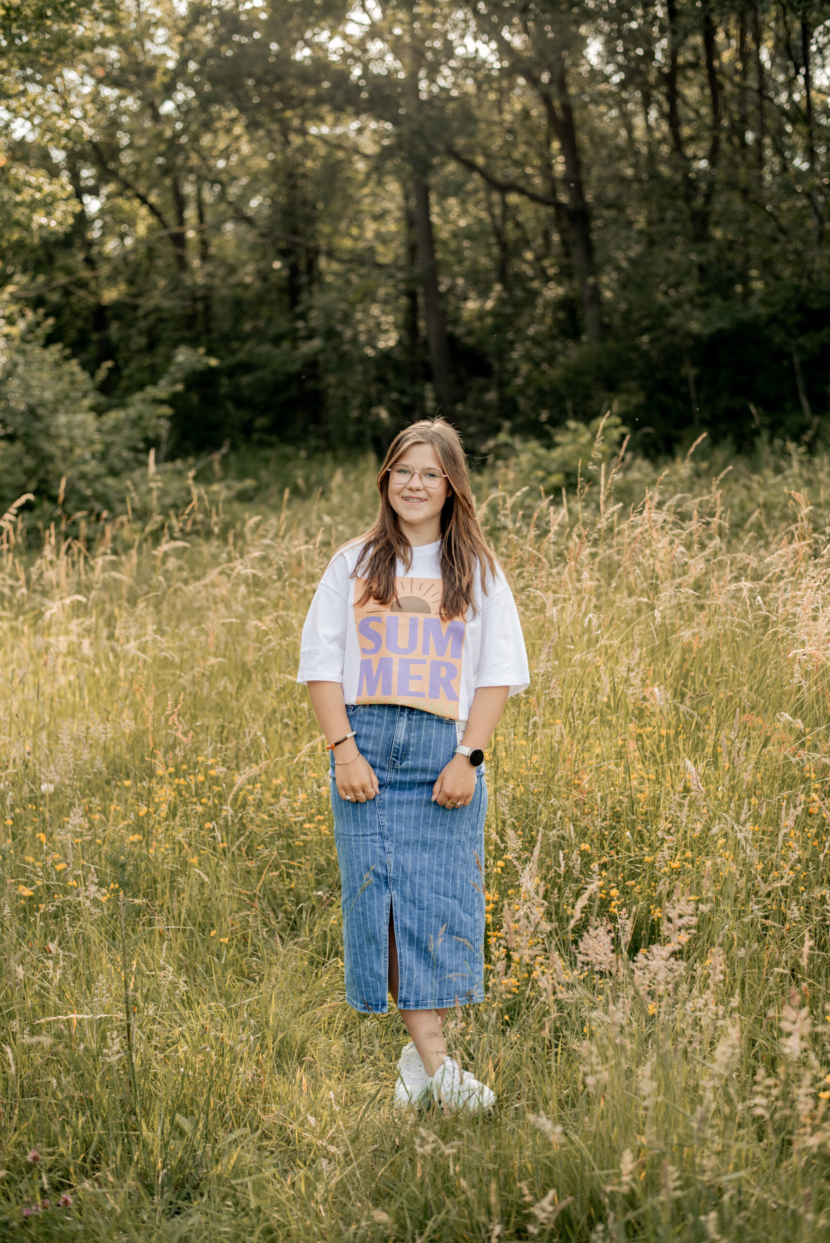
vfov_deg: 39.6
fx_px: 1727
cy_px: 622
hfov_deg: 27.0
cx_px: 415
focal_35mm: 50
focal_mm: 50
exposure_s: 1/640
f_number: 2.5
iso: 200
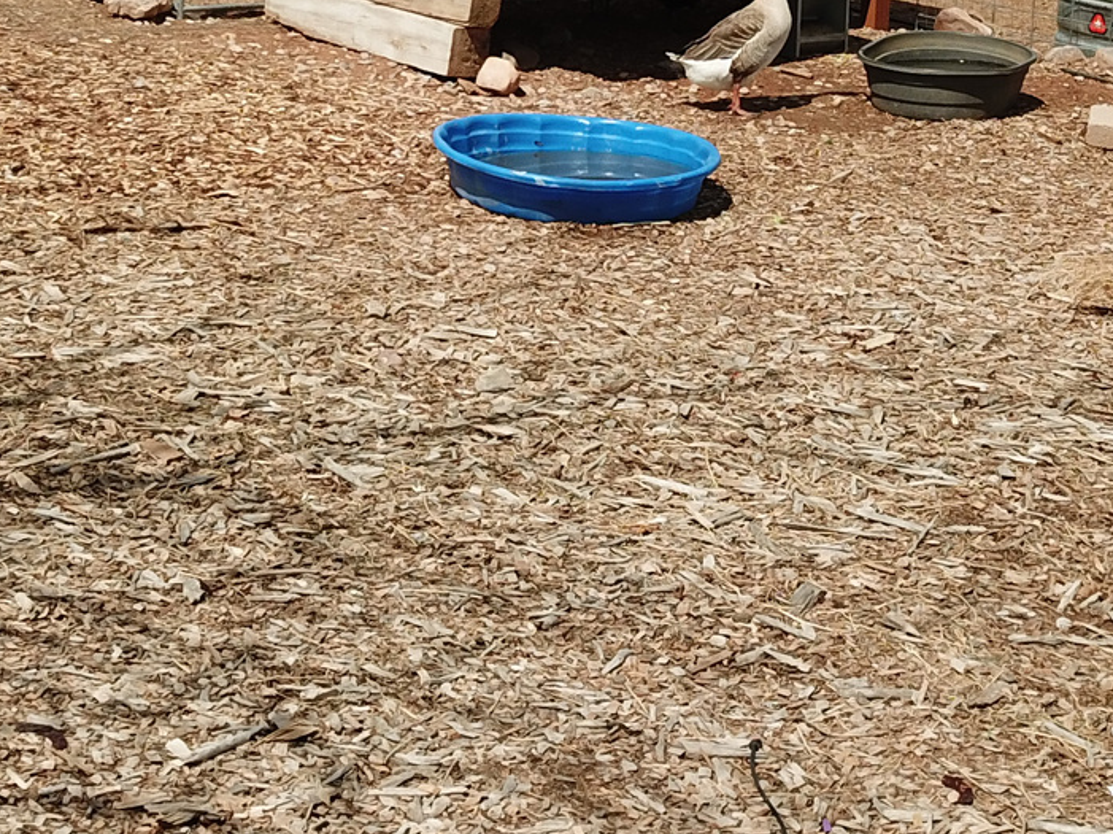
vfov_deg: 18.9
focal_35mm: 76
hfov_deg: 25.6
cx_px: 472
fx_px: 2442
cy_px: 38
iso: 100
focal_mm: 4.73
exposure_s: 1/2387
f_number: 2.2
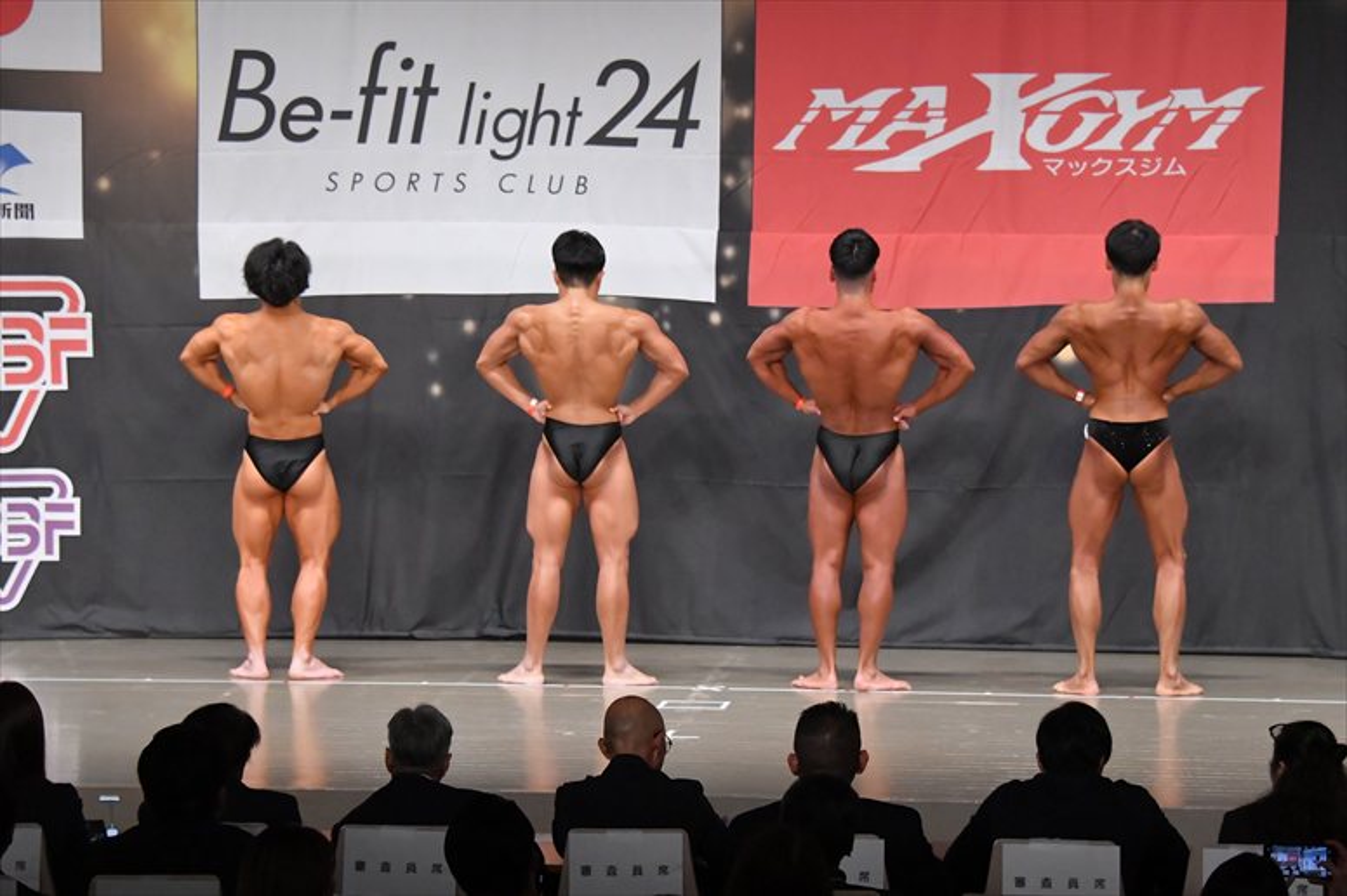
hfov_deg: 14.9
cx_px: 674
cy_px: 448
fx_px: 5161
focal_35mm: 138
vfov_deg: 9.9
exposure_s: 1/400
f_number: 5.6
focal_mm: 92
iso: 6400
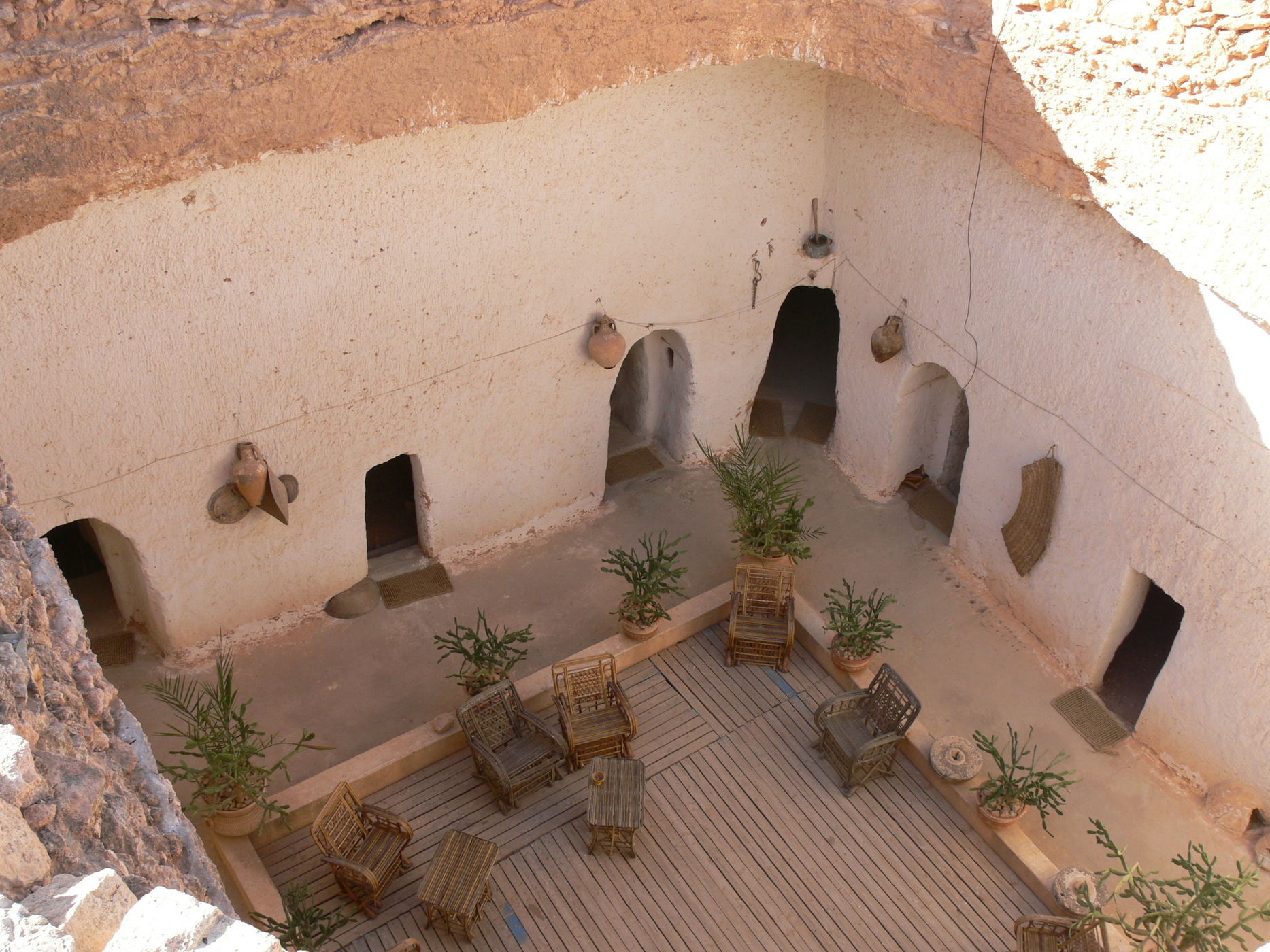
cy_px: 481
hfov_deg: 51.4
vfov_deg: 39.7
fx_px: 1321
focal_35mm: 36
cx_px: 637
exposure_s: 1/100
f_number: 5.6
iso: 80
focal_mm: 7.4
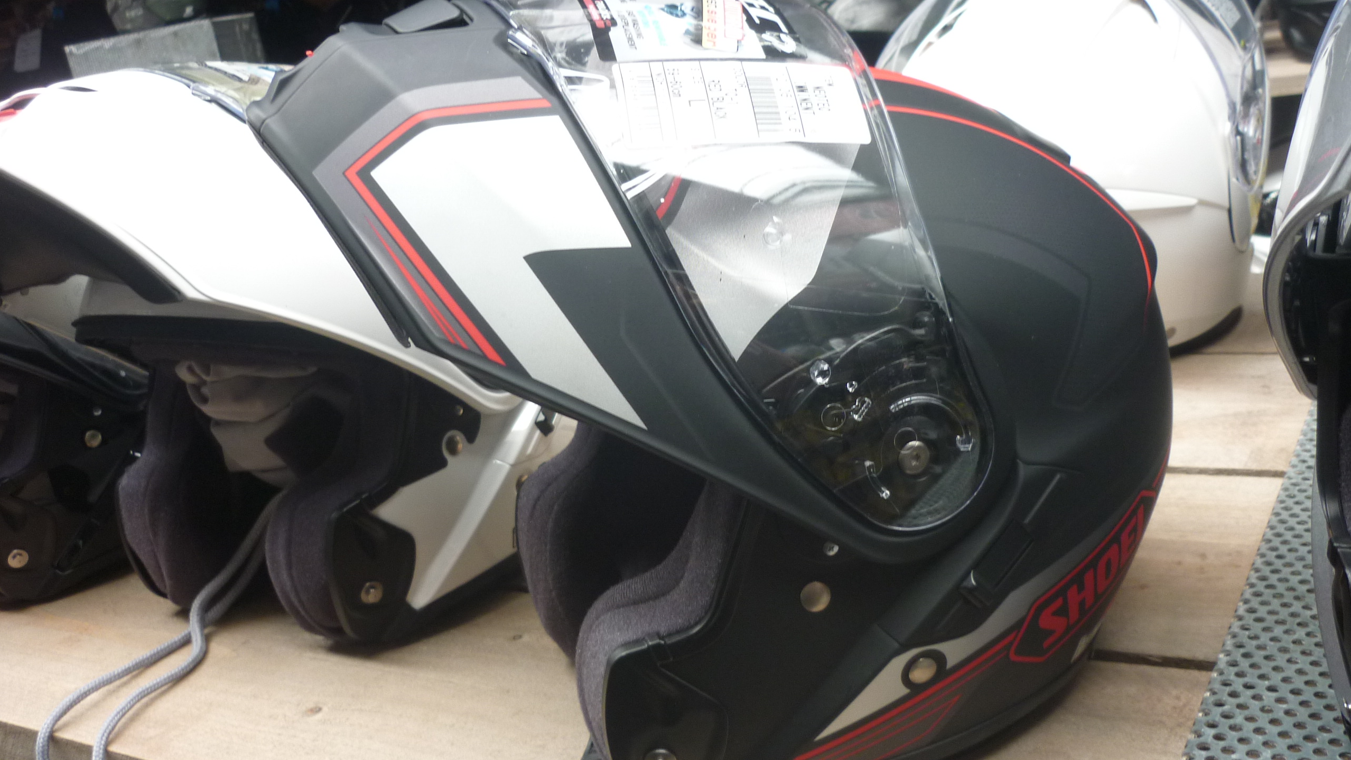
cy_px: 372
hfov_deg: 55.3
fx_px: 1290
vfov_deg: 32.8
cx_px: 675
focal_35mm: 36
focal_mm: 5.5
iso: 125
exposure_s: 1/30
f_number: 2.8
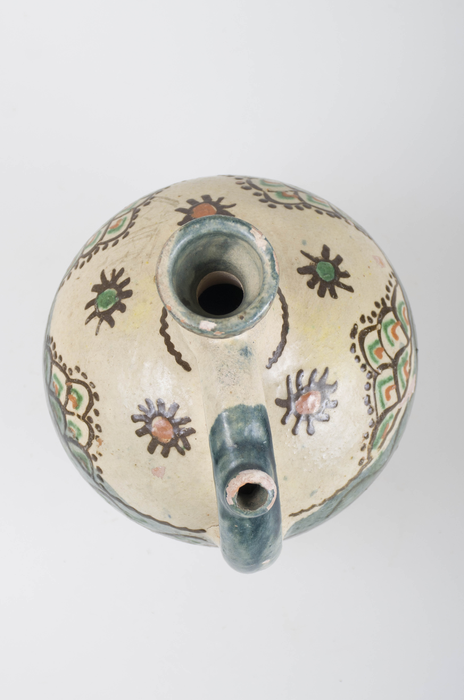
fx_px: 1748
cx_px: 232
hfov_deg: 15.1
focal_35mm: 90
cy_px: 350
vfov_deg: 22.7
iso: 100
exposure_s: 1/200
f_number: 7.1
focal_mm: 60
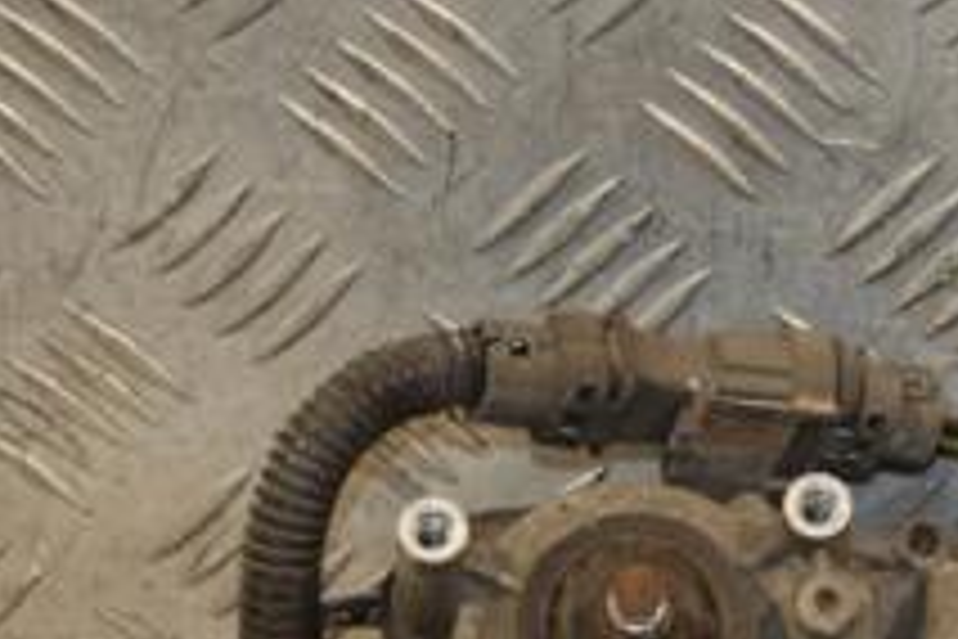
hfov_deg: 9.3
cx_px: 1052
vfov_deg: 6.2
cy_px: 464
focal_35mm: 220
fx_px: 5854
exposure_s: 1/160
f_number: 5
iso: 800
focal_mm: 52
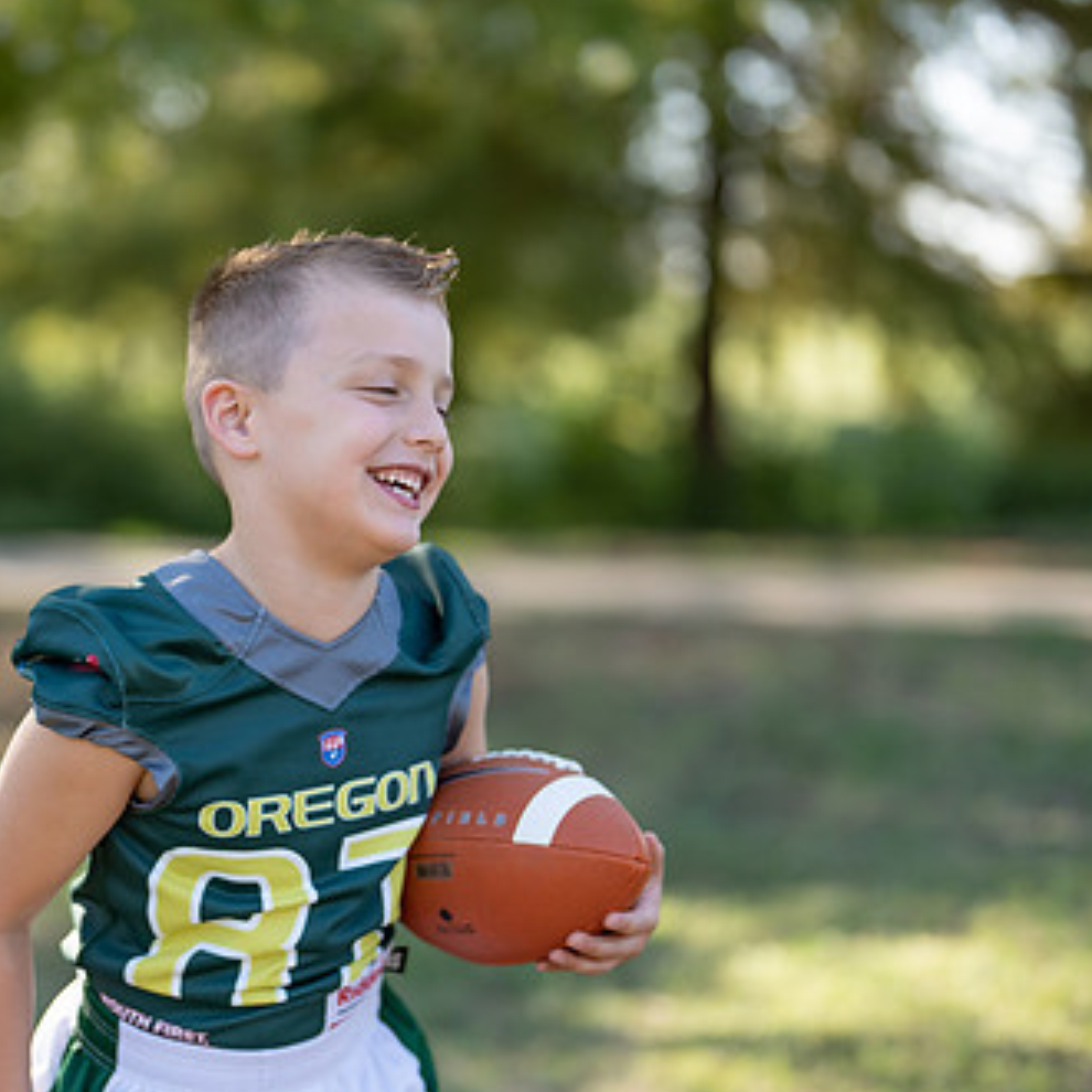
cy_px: 609
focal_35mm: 80
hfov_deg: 21.5
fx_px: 2855
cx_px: 318
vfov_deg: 21.6
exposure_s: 1/1250
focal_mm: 50
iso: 100
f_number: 1.2
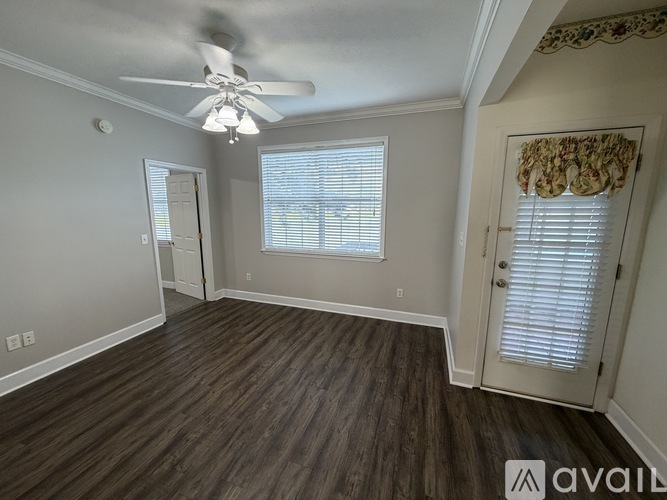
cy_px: 250
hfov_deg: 102.1
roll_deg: -0.1
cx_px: 334
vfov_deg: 85.7
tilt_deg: -8.9
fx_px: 270
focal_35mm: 14
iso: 320
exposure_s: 1/120
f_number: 2.2
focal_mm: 2.22
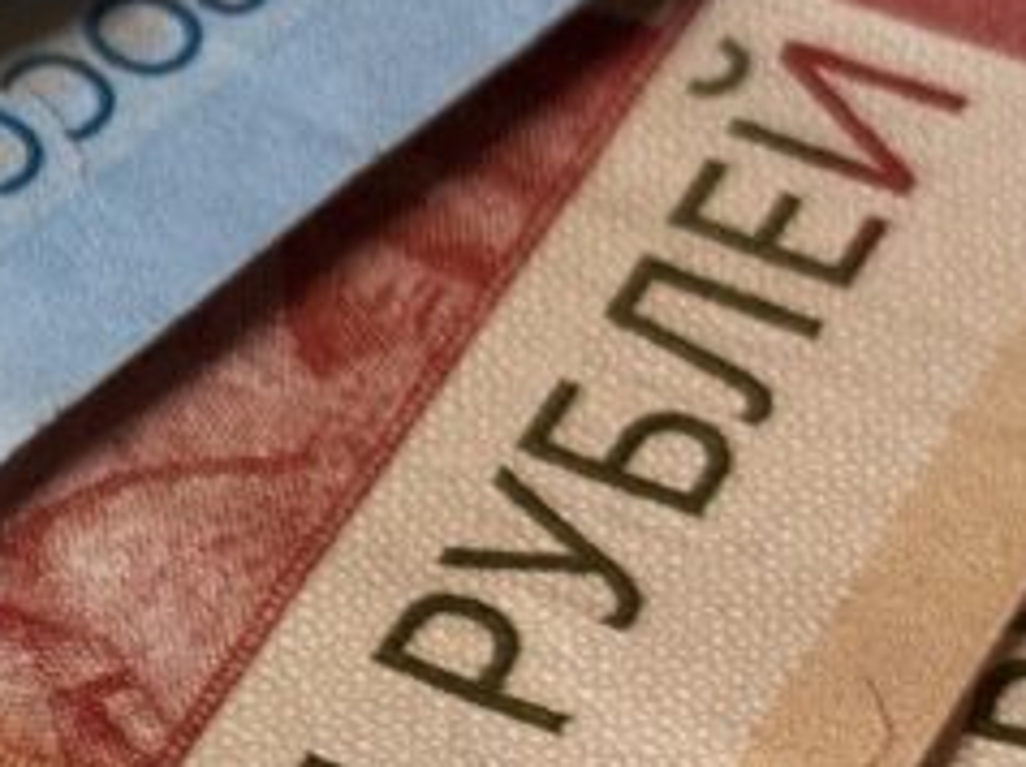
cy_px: 715
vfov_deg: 6.6
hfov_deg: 8.5
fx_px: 6633
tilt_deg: -47.8
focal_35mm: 224
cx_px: -729
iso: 80
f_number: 1.6
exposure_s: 1/60
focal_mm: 5.96
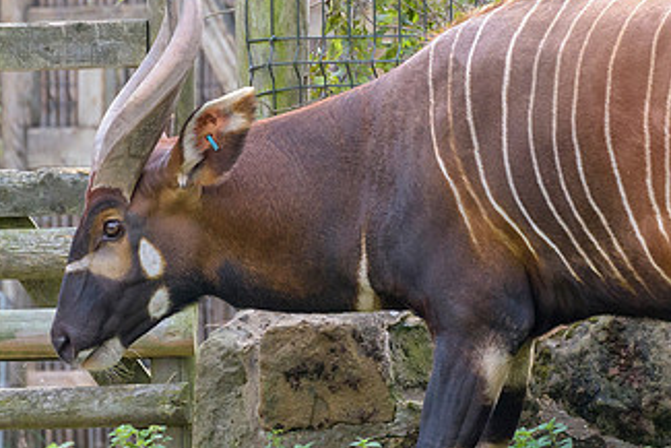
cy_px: 153
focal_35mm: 1098
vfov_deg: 1.3
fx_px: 20474
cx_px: 555
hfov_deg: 1.9
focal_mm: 400
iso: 1400
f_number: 5.6
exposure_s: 1/800
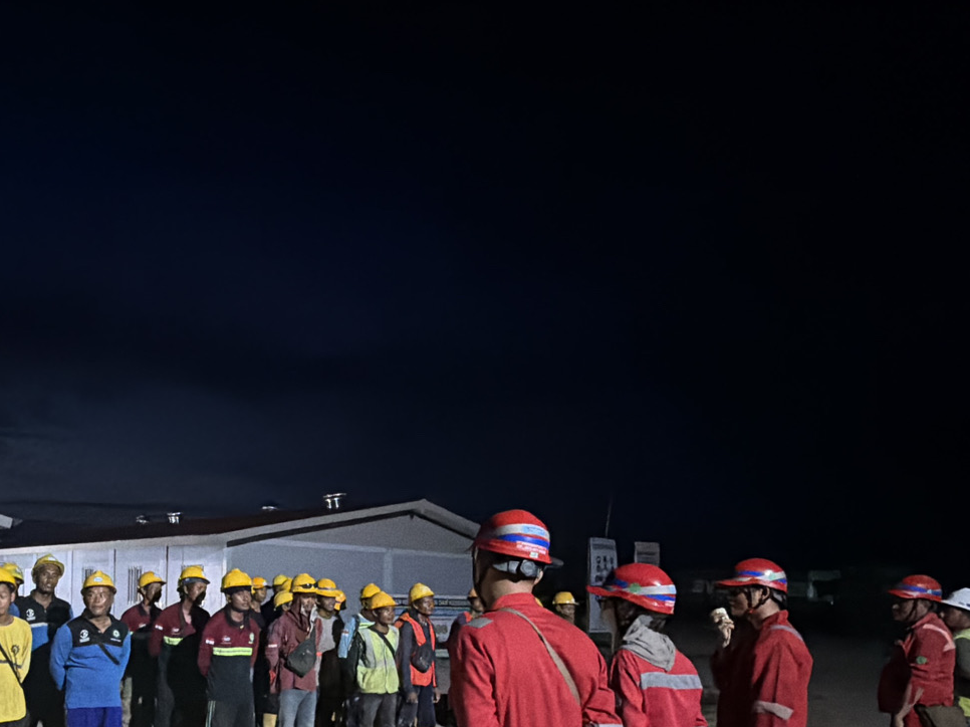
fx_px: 812
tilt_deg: +0.6
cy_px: 597
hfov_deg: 57.3
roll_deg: -0.9
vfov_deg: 45.4
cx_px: 200
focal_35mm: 29
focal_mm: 2.22
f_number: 2.2
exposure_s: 1/25
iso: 1250
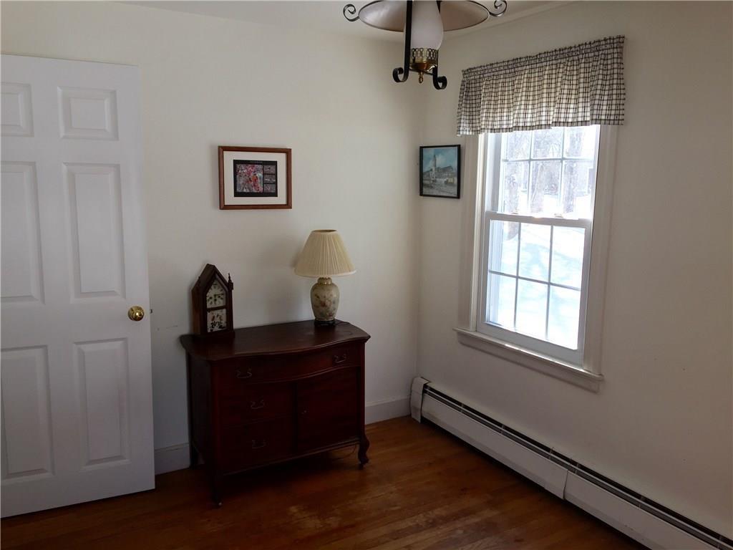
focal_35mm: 29
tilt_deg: -9.4
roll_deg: -1.5
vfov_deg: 48.2
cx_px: 366
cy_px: 275
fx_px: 614
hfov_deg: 61.7
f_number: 2.2
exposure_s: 1/132
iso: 32
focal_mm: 4.15
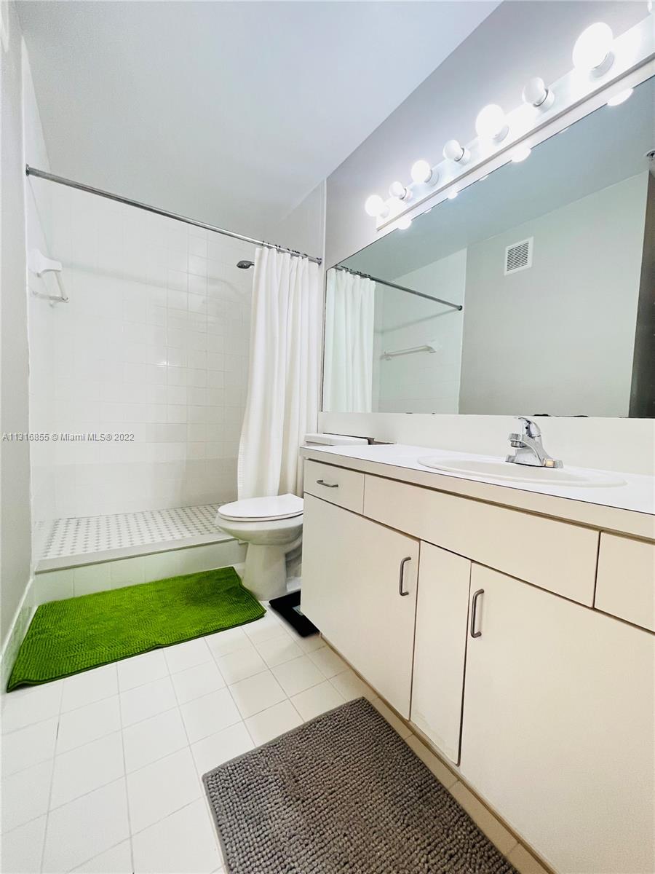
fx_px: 328
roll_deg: -1.4
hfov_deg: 89.9
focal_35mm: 13
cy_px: 437
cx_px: 328
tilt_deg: -3.5
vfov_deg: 106.2
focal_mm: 1.57
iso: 200
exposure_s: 1/60
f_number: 1.8
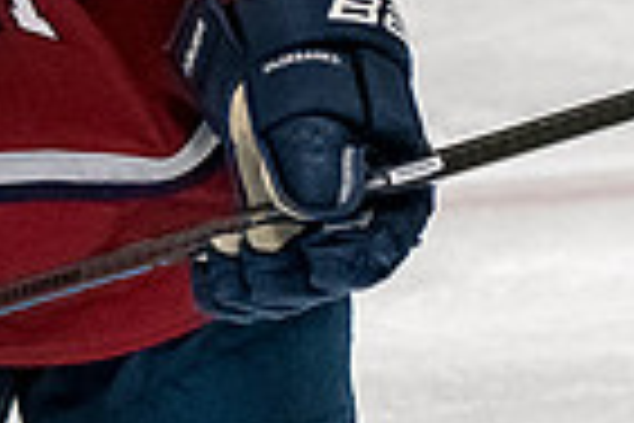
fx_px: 13489
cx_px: -201
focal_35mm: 766
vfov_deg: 1.8
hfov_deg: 2.7
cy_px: -289
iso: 4500
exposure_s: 1/800
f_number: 4
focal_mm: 90
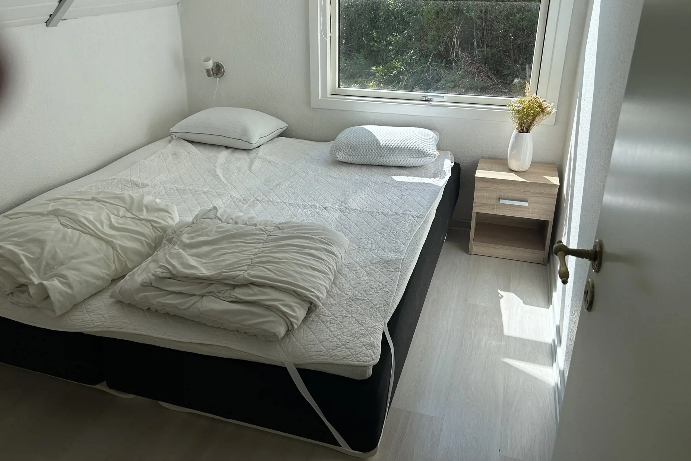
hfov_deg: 65.5
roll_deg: +0.0
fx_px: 537
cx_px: 350
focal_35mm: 28
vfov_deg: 46.2
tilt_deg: -22.4
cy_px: 193
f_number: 1.5
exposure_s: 1/1019
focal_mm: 5.7
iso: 50
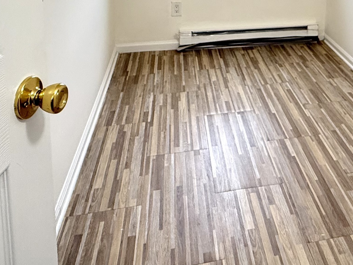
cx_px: 261
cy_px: -44
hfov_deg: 48.4
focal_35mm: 37
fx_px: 377
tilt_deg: -7.4
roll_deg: -1.2
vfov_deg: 32.6
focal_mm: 2.22
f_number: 2.2
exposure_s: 1/120
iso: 400
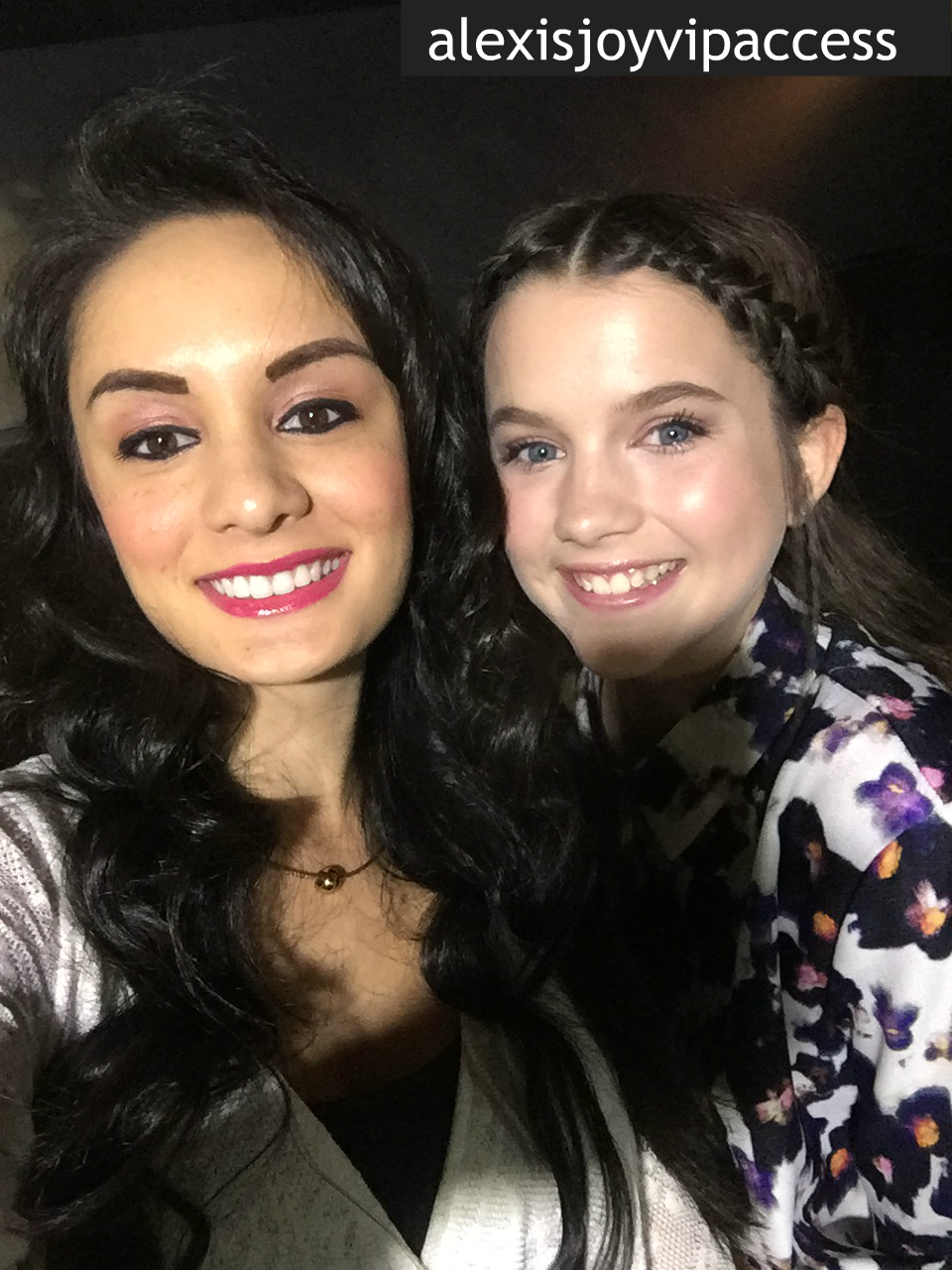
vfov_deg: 58.4
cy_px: 635
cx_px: 476
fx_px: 1137
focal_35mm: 31
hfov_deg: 45.4
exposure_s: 1/24
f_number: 2.2
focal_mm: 2.65
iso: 250
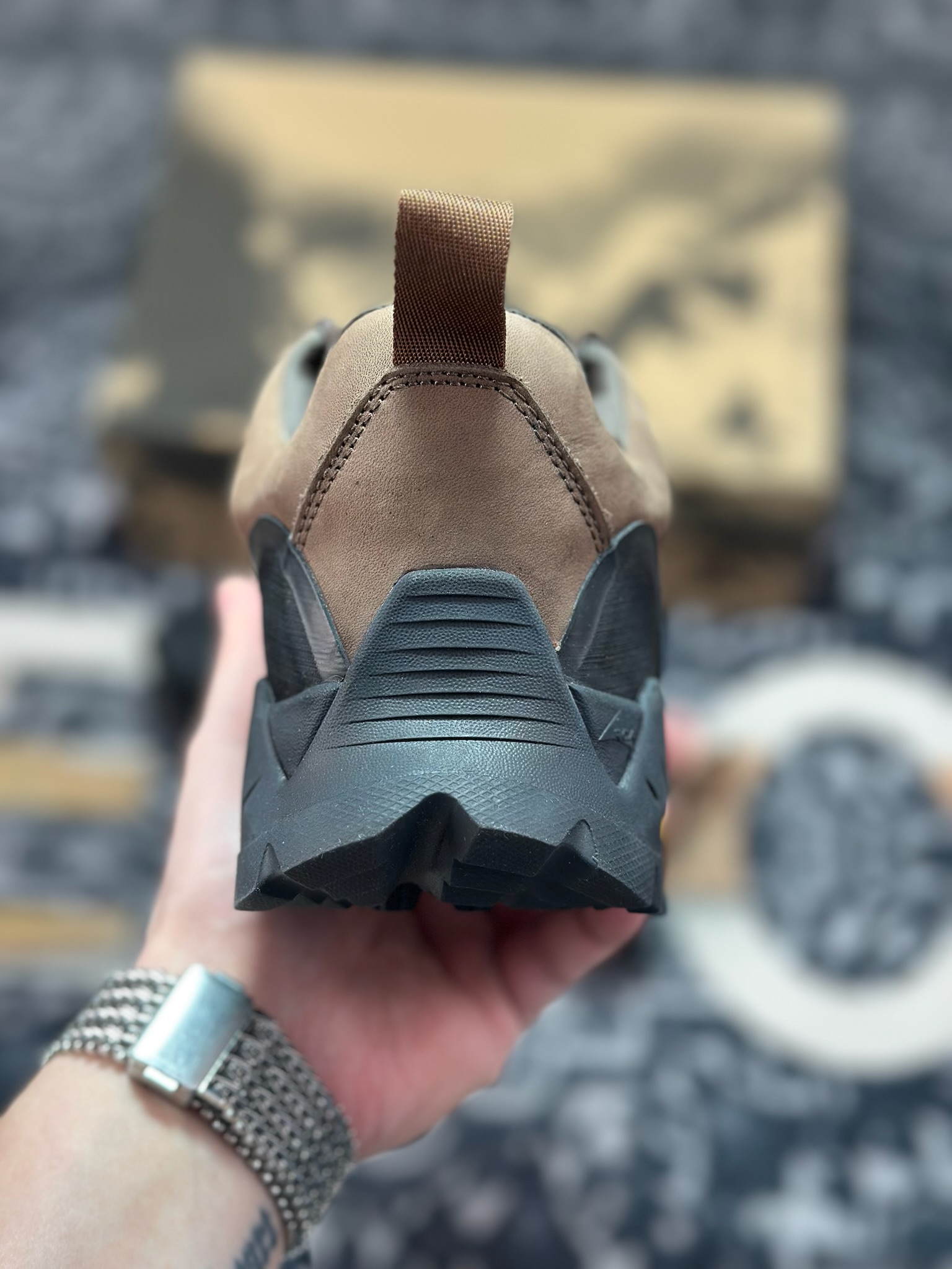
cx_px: 476
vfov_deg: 39.7
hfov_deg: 30.3
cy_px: 634
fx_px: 1760
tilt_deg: -58.4
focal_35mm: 48
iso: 80
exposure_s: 1/305
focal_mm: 6.86
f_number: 1.78
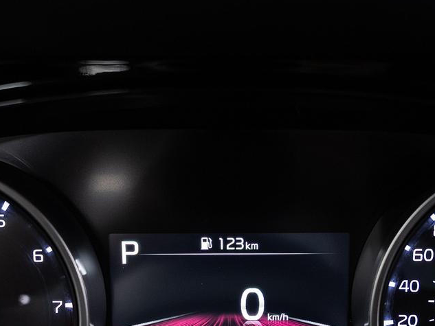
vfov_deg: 24.8
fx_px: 716
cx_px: 234
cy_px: 300
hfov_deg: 33.8
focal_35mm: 57
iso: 640
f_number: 3.5
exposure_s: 1/50
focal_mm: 25.8
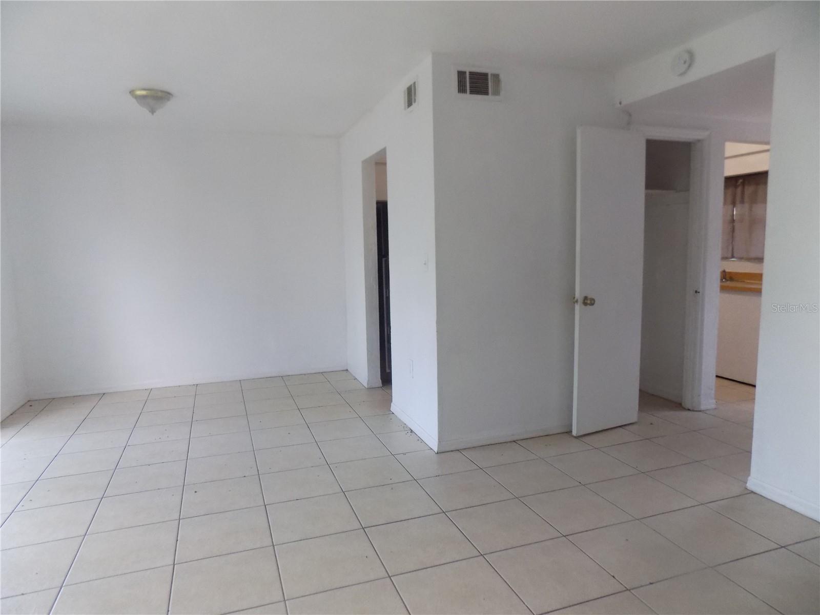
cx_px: 410
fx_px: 545
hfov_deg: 73.9
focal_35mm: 23
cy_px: 308
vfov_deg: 58.9
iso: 250
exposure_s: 1/30
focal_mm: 4
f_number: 3.1
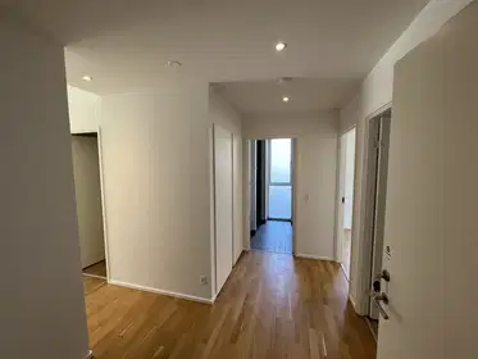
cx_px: 239
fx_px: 180
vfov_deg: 89.9
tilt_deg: -4.8
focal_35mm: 13
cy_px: 180
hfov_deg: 106.2
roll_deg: +0.1
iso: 80
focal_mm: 1.57
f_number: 1.8
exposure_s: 1/100
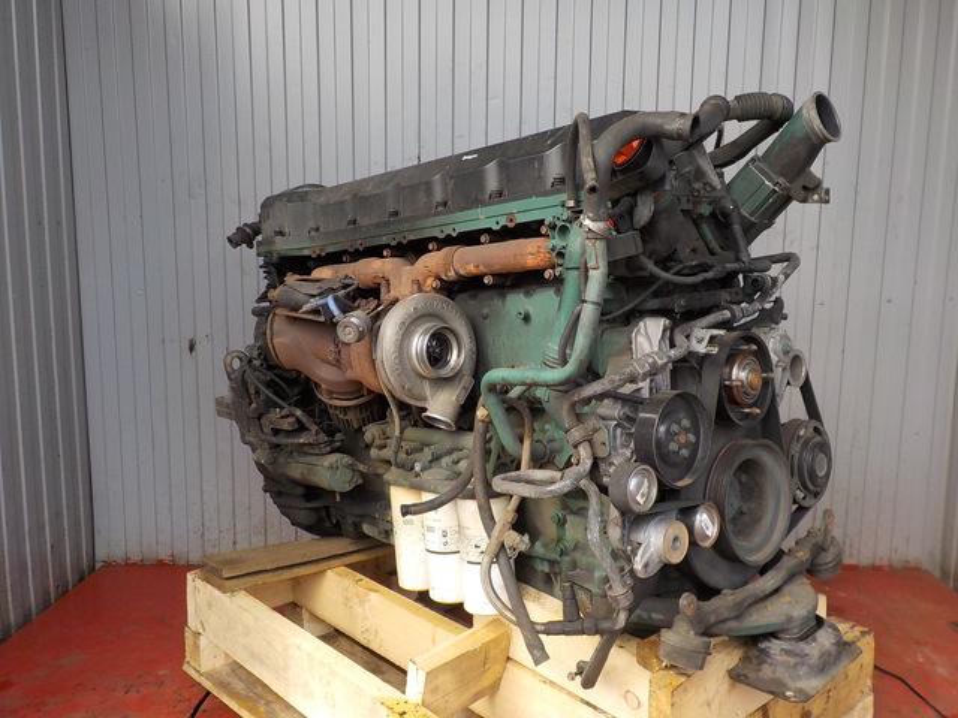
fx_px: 830
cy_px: 359
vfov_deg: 46.8
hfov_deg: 60.0
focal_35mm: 30
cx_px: 479
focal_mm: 4.1
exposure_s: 1/200
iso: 125
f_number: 3.3
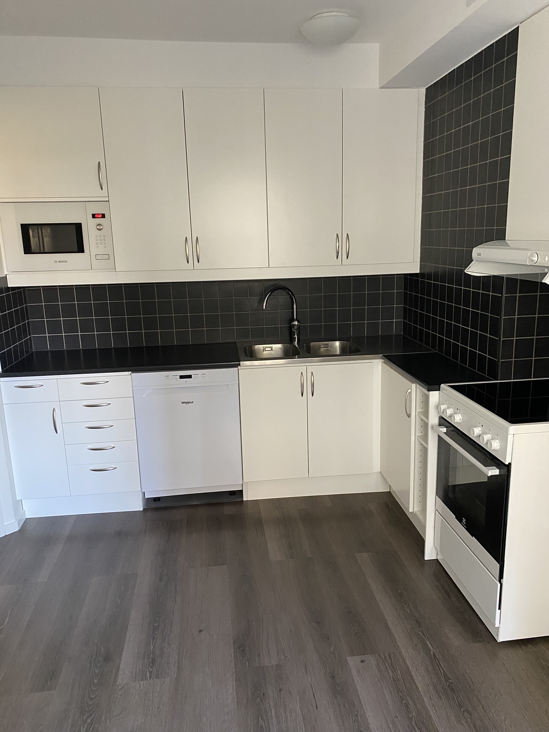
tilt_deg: -12.7
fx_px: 550
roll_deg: +1.2
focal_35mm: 26
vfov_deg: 67.3
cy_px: 366
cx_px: 274
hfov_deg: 53.1
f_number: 1.8
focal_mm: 4.25
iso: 400
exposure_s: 1/50
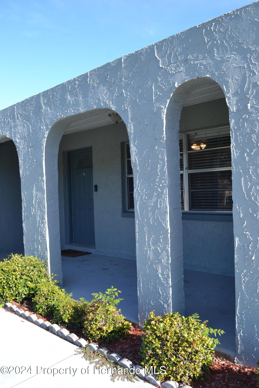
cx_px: 130
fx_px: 324
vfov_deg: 61.9
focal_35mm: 30
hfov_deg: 43.6
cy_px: 194
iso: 100
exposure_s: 1/125
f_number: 5.6
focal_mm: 20
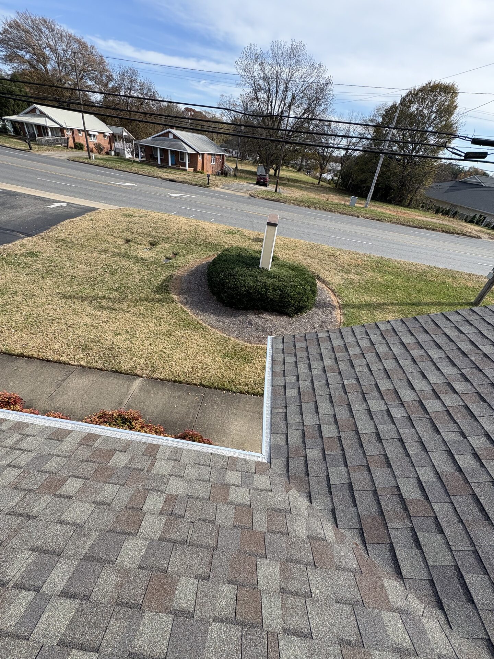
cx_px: 247
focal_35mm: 14
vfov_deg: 102.1
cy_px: 330
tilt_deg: -33.5
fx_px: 266
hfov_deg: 85.7
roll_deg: -10.9
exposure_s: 1/720
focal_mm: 2.22
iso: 40
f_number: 2.2
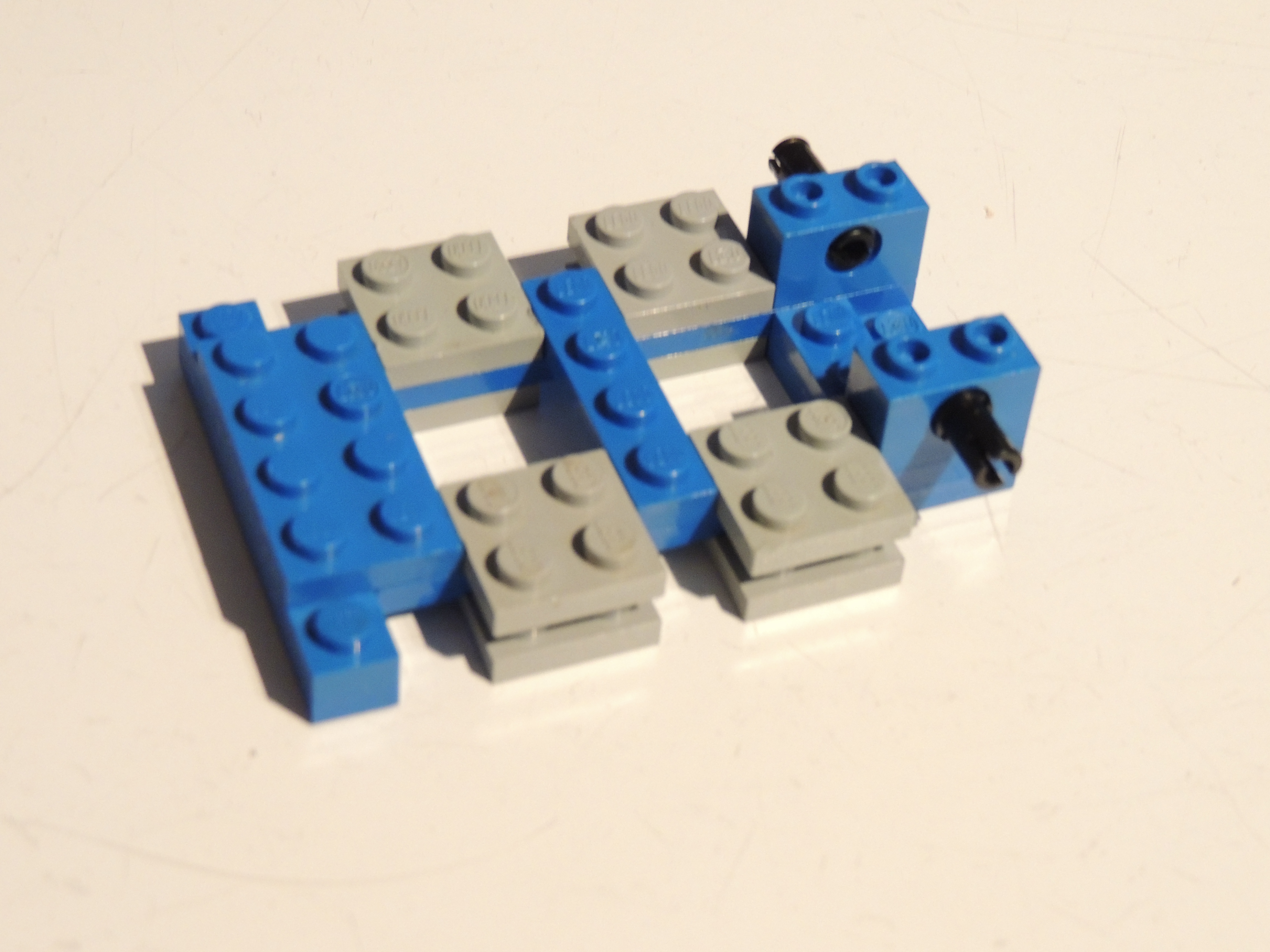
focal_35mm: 70
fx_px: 2568
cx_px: 635
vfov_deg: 21.0
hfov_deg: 27.8
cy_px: 476
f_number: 3.9
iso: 800
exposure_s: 1/13
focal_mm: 12.4
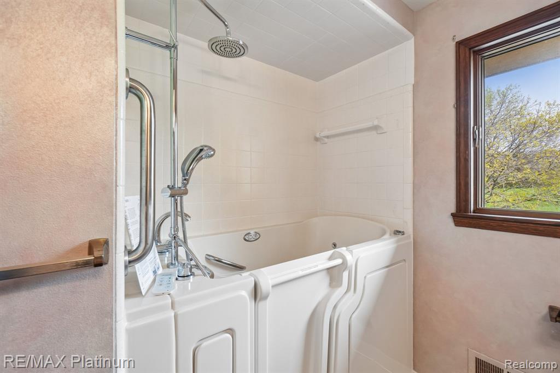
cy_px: 186
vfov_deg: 77.3
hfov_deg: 100.4
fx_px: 233
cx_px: 280
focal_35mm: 15
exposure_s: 1/20
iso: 400
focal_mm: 10
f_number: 8
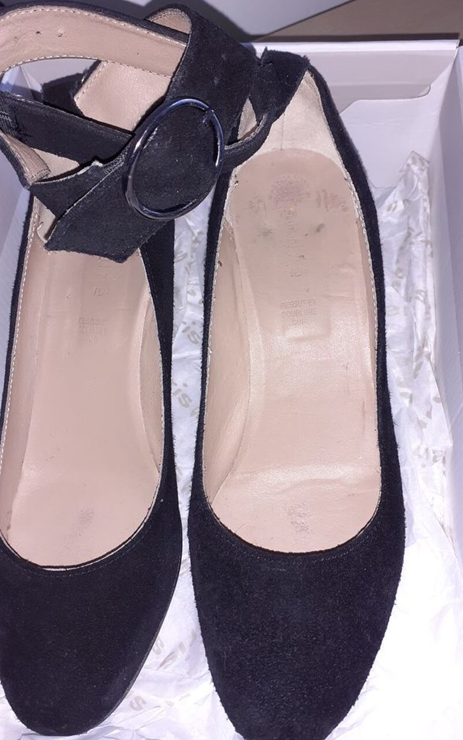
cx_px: 228
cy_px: 353
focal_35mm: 30
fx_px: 606
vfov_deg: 62.9
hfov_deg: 41.8
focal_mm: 3.6
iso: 500
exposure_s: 1/20
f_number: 1.9
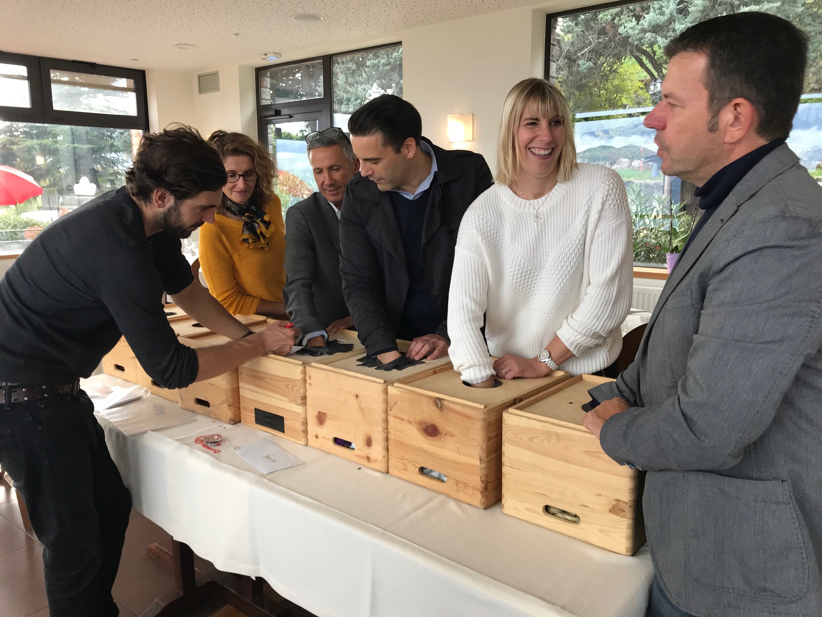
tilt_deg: -9.7
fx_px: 665
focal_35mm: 28
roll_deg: +1.5
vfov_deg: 49.7
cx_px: 411
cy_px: 308
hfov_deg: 63.4
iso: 32
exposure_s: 1/100
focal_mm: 3.99
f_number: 1.8
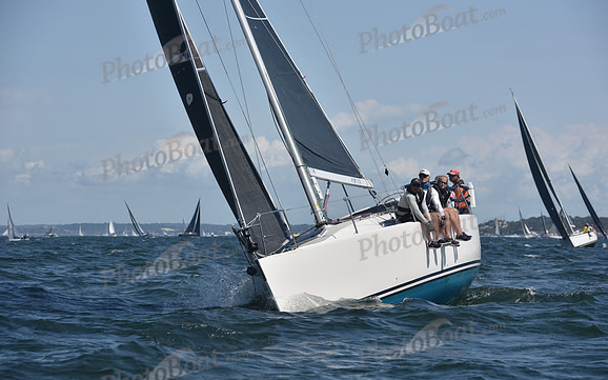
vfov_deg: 9.9
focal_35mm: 133
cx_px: 304
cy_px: 193
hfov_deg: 15.7
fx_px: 2203
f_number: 7.1
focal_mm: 130
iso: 250
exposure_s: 1/1000
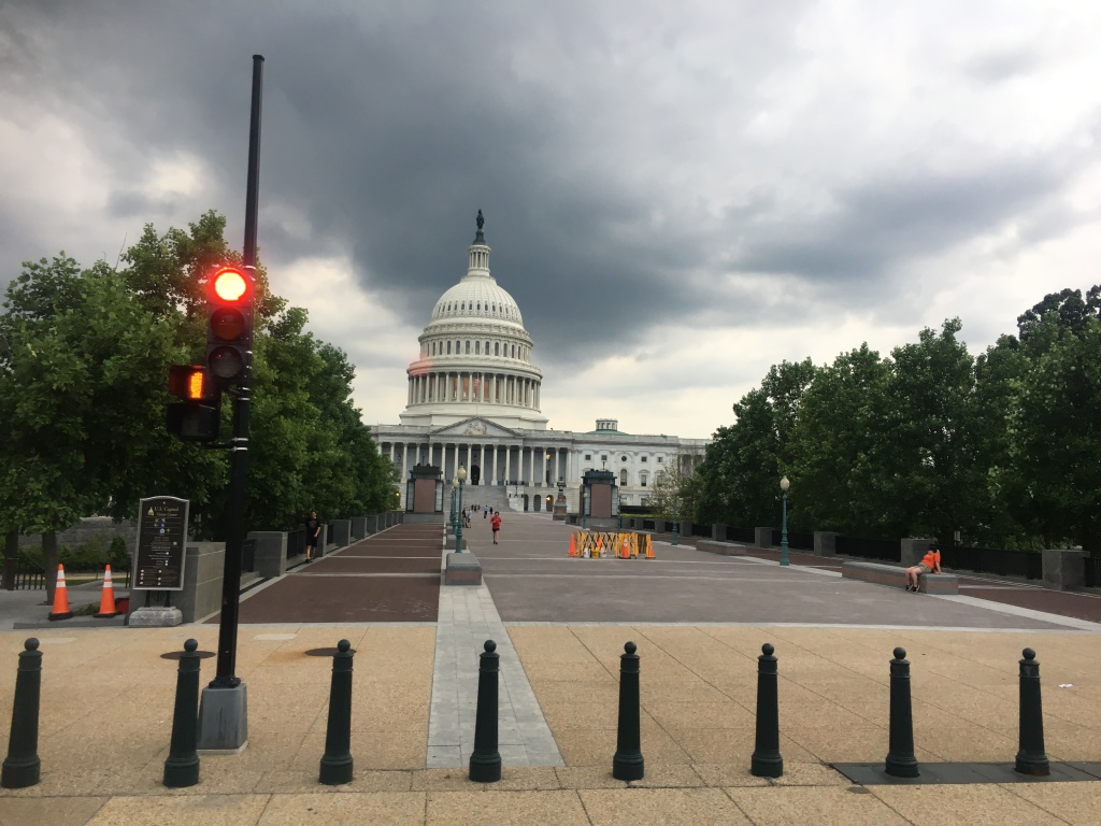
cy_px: 413
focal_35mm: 29
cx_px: 550
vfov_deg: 48.2
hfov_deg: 61.7
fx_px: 922
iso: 25
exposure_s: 1/40
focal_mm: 4.15
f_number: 2.2
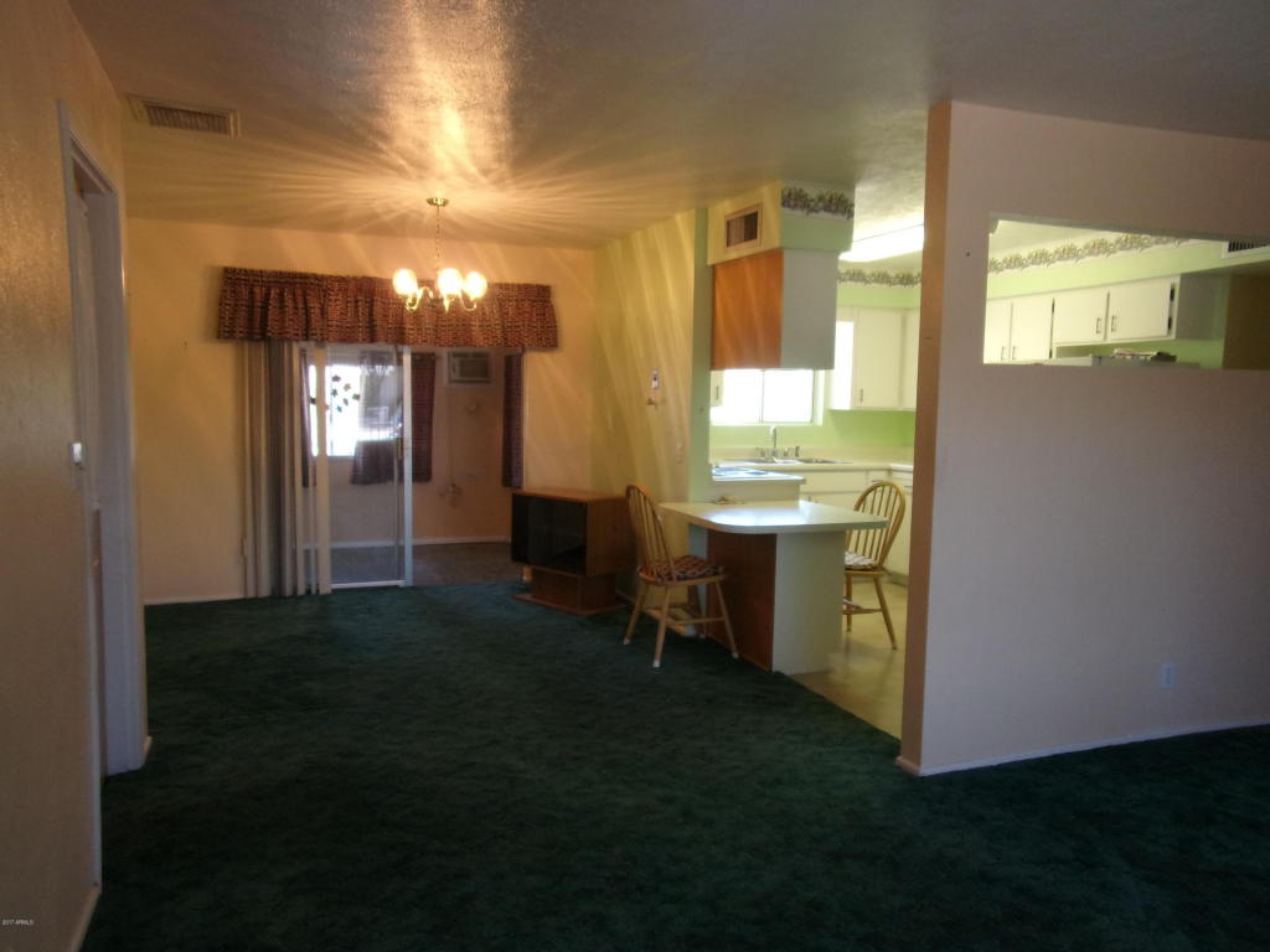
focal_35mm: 24
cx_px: 635
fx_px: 881
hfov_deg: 71.6
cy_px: 476
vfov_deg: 56.8
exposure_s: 1/34
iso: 200
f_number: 3.3
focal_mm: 4.3
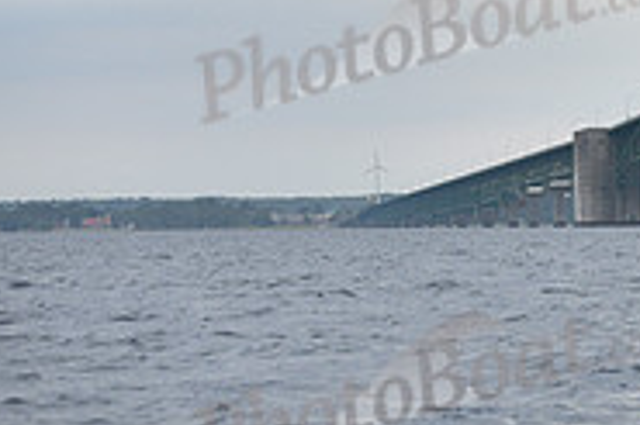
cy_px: -195
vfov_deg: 6.2
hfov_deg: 9.2
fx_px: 3908
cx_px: 865
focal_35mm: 220
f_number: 4
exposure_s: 1/640
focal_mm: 70
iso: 400
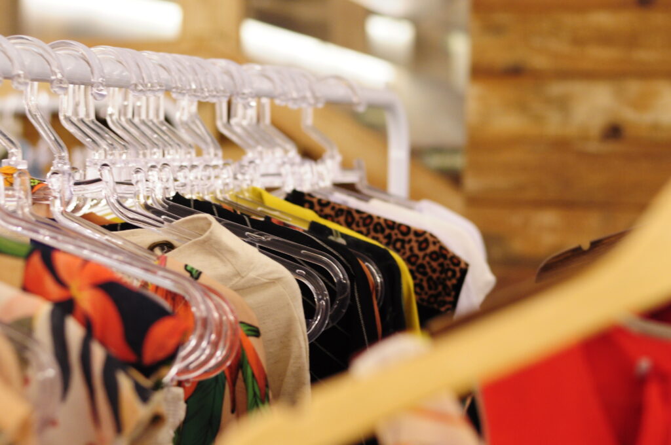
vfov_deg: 18.1
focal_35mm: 75
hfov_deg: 27.0
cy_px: 222
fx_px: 1396
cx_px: 336
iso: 1250
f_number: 2.8
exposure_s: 1/30
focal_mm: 50
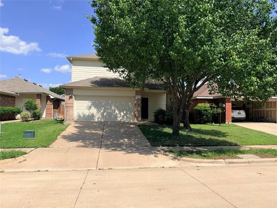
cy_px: 104
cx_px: 138
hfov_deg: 71.6
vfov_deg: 56.8
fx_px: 192
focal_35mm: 24
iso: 80
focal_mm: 6.76
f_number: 1.78
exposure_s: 1/4975
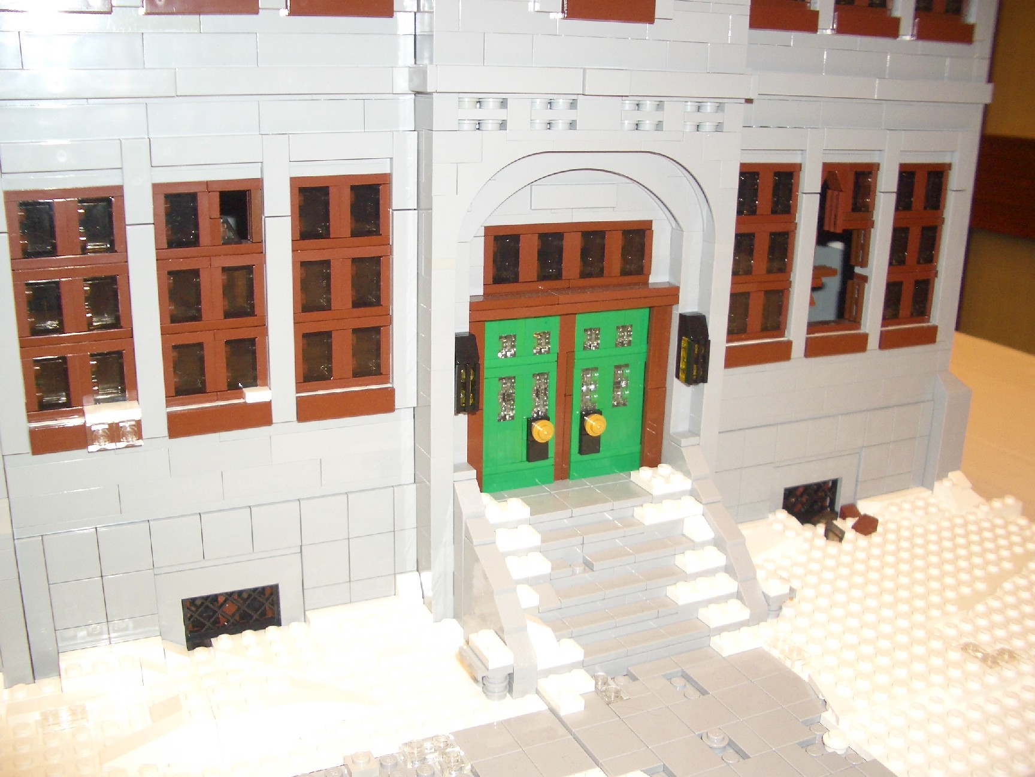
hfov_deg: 52.6
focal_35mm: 35
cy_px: 388
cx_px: 518
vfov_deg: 40.7
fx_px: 1046
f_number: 2.6
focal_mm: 5.8
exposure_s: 1/60
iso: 100
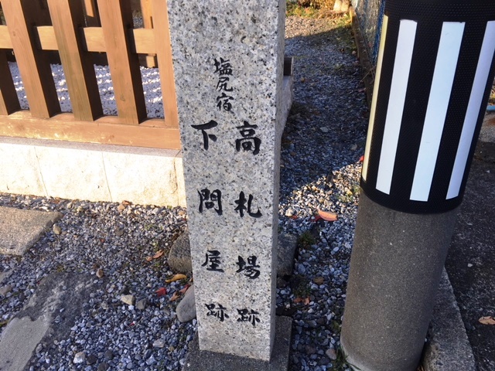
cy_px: 186
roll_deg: +1.2
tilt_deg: -28.2
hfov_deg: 61.7
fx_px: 415
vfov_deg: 48.2
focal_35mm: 29
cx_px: 248
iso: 25
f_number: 2.2
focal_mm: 4.15
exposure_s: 1/162
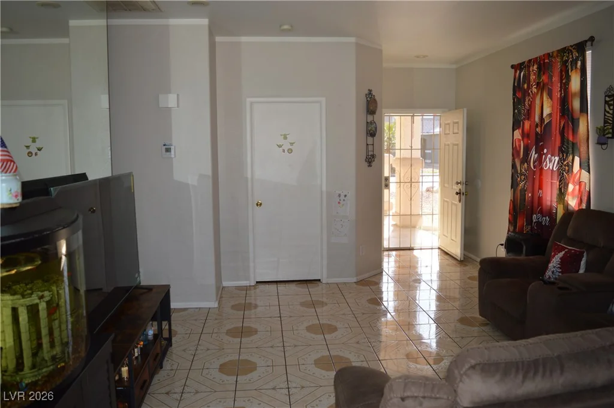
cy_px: 204
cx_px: 307
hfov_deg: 67.4
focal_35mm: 27
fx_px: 460
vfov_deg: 47.8
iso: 100
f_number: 3.5
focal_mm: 18
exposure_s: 1/100
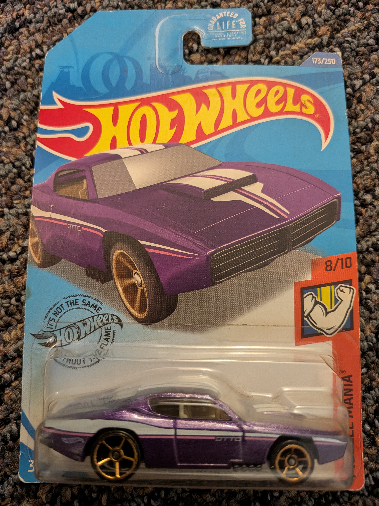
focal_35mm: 24
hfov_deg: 56.8
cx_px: 190
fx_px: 350
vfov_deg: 71.6
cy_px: 253
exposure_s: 1/60
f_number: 1.7
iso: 929
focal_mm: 4.53
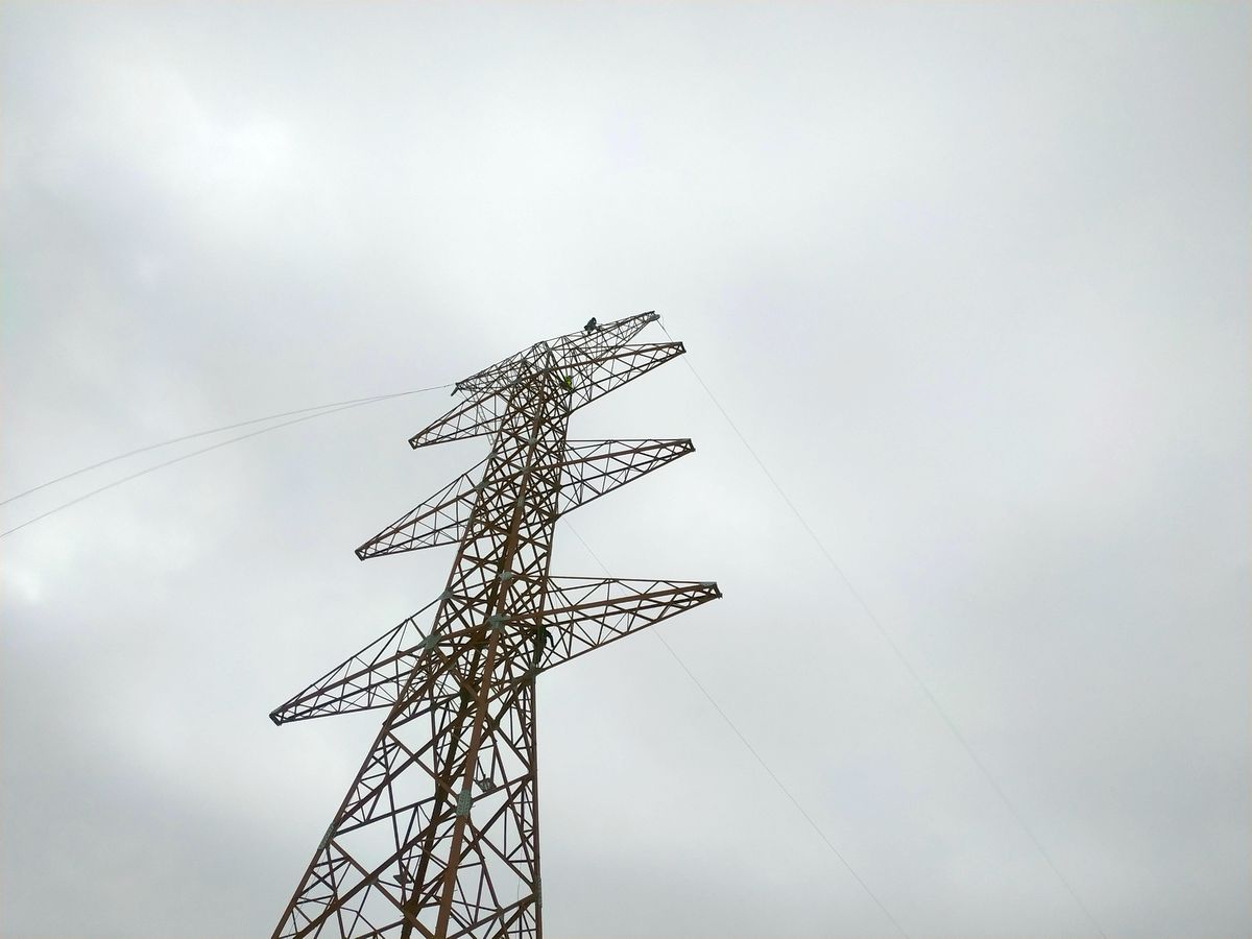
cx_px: 626
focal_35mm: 24
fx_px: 868
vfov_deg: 56.8
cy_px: 470
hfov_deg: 71.6
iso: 100
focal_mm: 3.94
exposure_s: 1/3364
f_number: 1.9
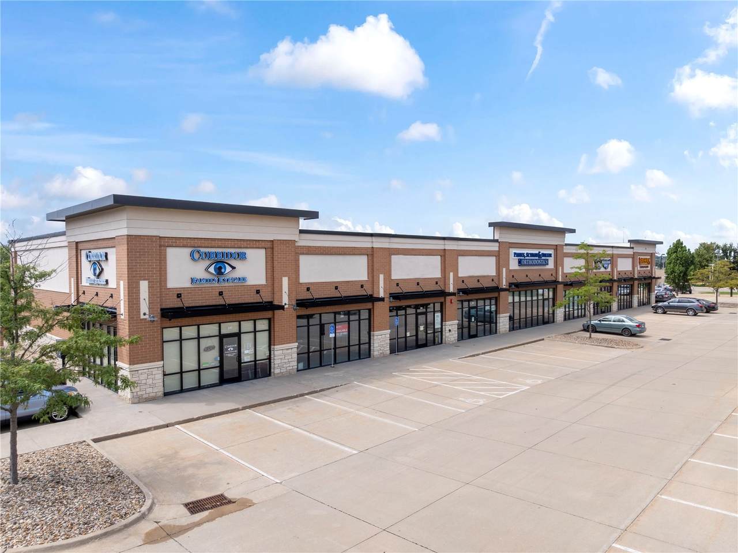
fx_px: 511
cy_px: 276
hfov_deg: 71.6
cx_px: 369
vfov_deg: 56.8
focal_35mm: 24
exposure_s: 1/320
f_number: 8
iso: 100
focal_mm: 12.29
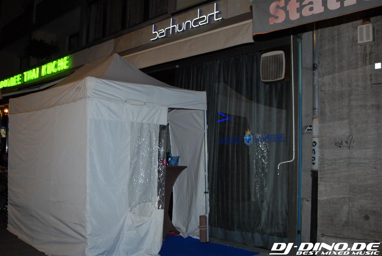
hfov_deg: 53.0
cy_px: 128
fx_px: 383
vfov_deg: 37.0
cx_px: 191
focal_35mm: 36
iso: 400
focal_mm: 24
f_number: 5.6
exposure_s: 1/50
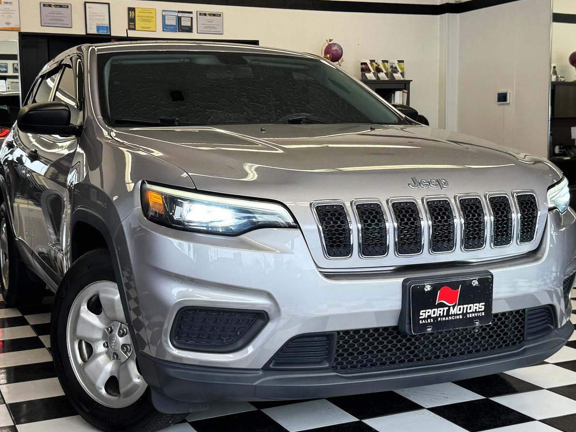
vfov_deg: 29.1
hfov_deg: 38.2
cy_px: 216
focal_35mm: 50
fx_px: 832
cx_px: 287
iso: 64
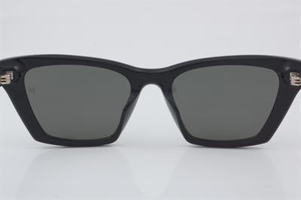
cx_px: 150
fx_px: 689
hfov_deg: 24.6
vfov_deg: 16.5
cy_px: 100
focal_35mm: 82
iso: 100
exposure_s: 1/3
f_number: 32
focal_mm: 55
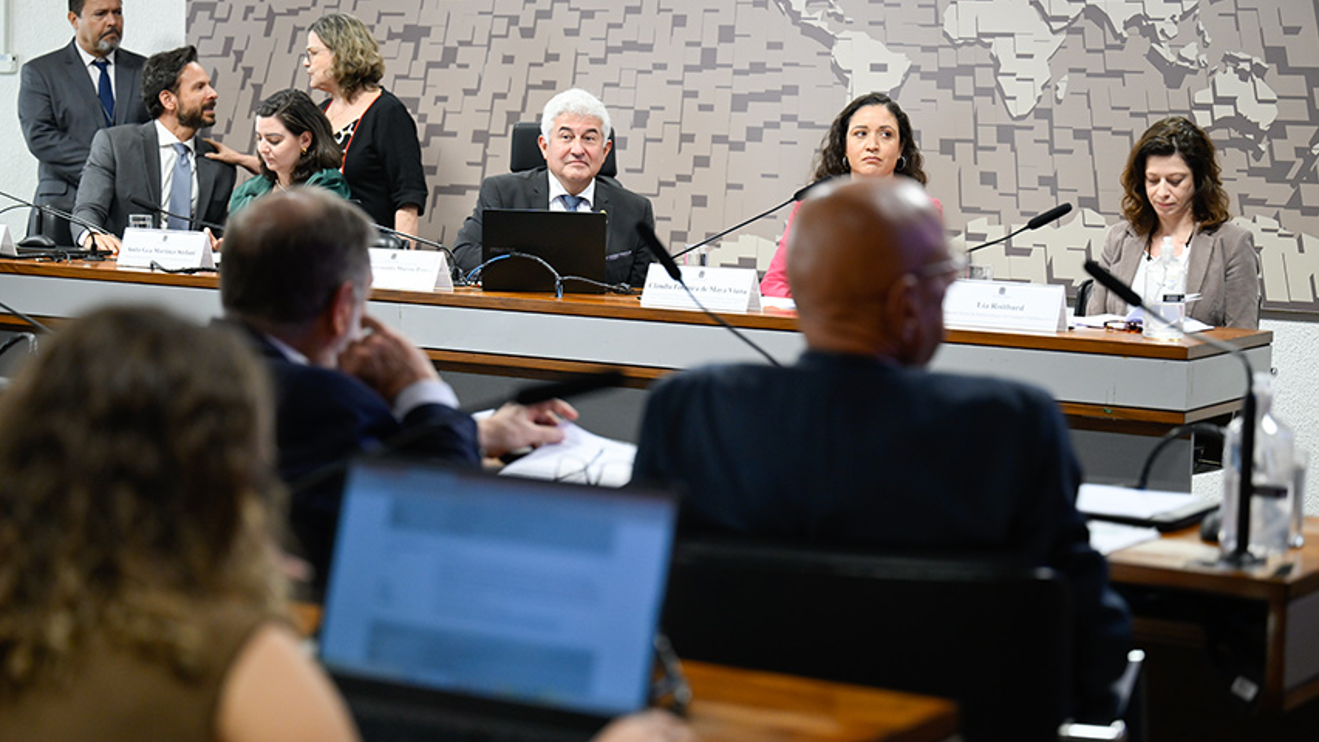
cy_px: 413
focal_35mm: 78
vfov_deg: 15.5
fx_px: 2728
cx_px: 656
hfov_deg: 27.2
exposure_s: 1/160
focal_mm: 74
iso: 1600
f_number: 2.8
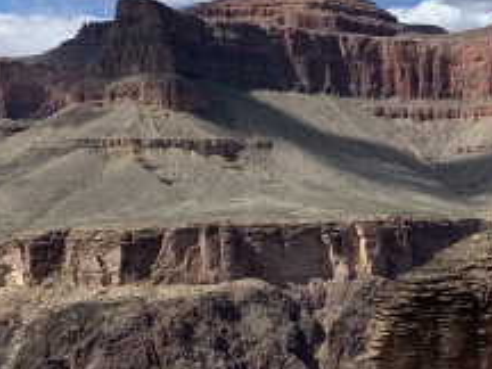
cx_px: 667
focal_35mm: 77
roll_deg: +0.9
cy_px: 264
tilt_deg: -2.3
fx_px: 1094
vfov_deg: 19.0
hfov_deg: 22.3
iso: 25
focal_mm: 4.25
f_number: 1.8
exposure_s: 1/2833
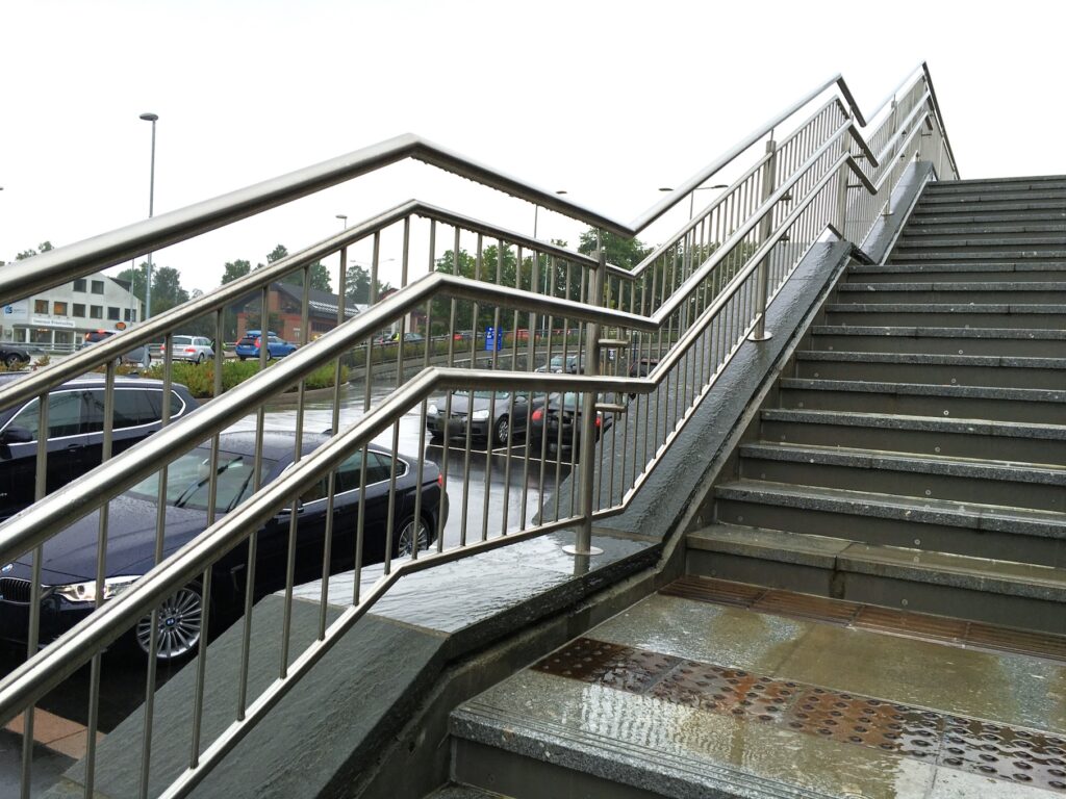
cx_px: 533
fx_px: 893
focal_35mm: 29
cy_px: 400
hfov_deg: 61.7
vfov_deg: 48.2
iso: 25
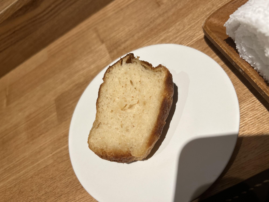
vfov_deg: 53.1
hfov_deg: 67.3
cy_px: 101
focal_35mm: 26
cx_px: 134
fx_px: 202
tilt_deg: -52.1
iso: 80
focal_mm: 5.7
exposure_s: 1/50
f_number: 1.5
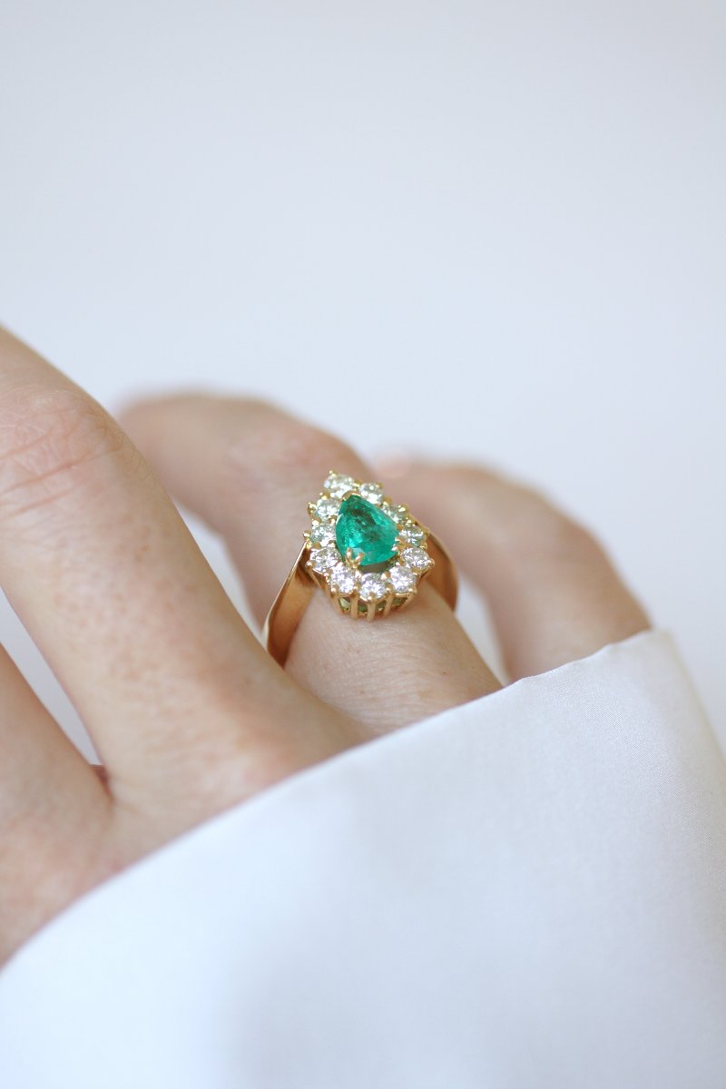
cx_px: 363
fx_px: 3176
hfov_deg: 13.0
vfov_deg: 19.5
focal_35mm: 105
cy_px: 544
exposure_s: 1/125
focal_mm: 70
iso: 250
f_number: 2.8
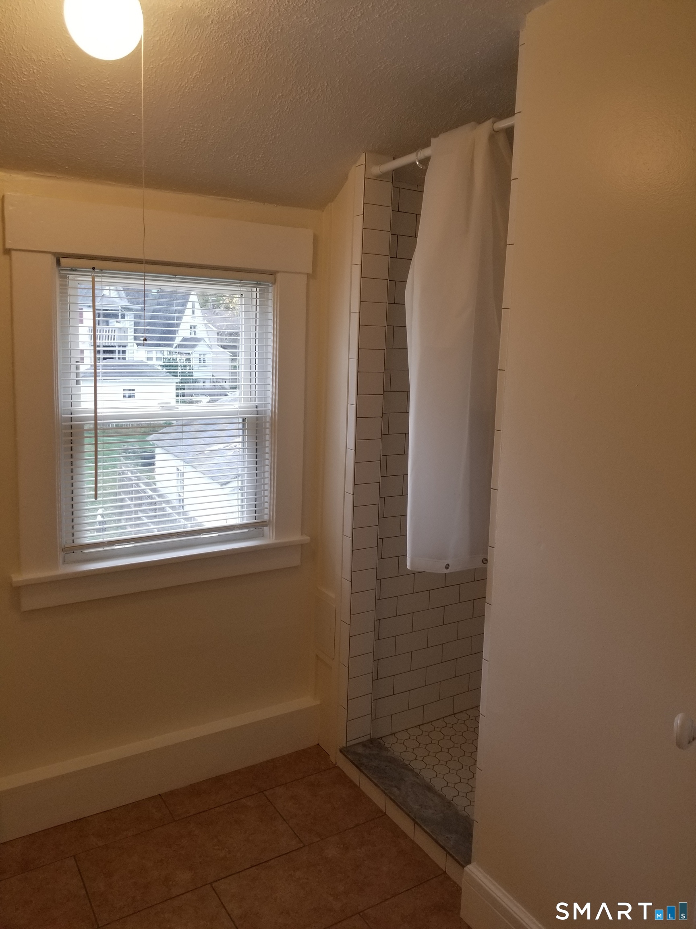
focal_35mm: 26
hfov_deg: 53.1
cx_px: 348
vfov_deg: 67.3
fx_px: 697
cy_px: 464
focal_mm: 4.25
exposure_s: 1/143
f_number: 1.7
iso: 50
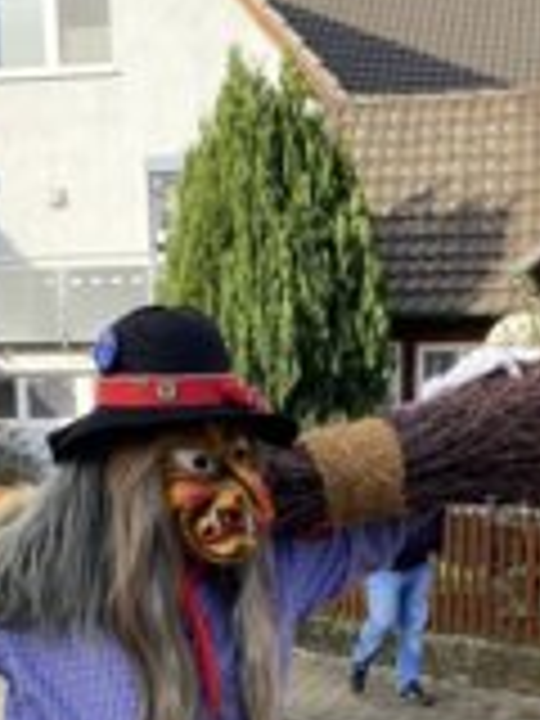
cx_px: 320
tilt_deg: -9.0
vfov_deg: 27.8
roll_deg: -2.0
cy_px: 742
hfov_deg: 22.6
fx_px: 1352
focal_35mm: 65
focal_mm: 4.25
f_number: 1.8
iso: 32
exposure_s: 1/757
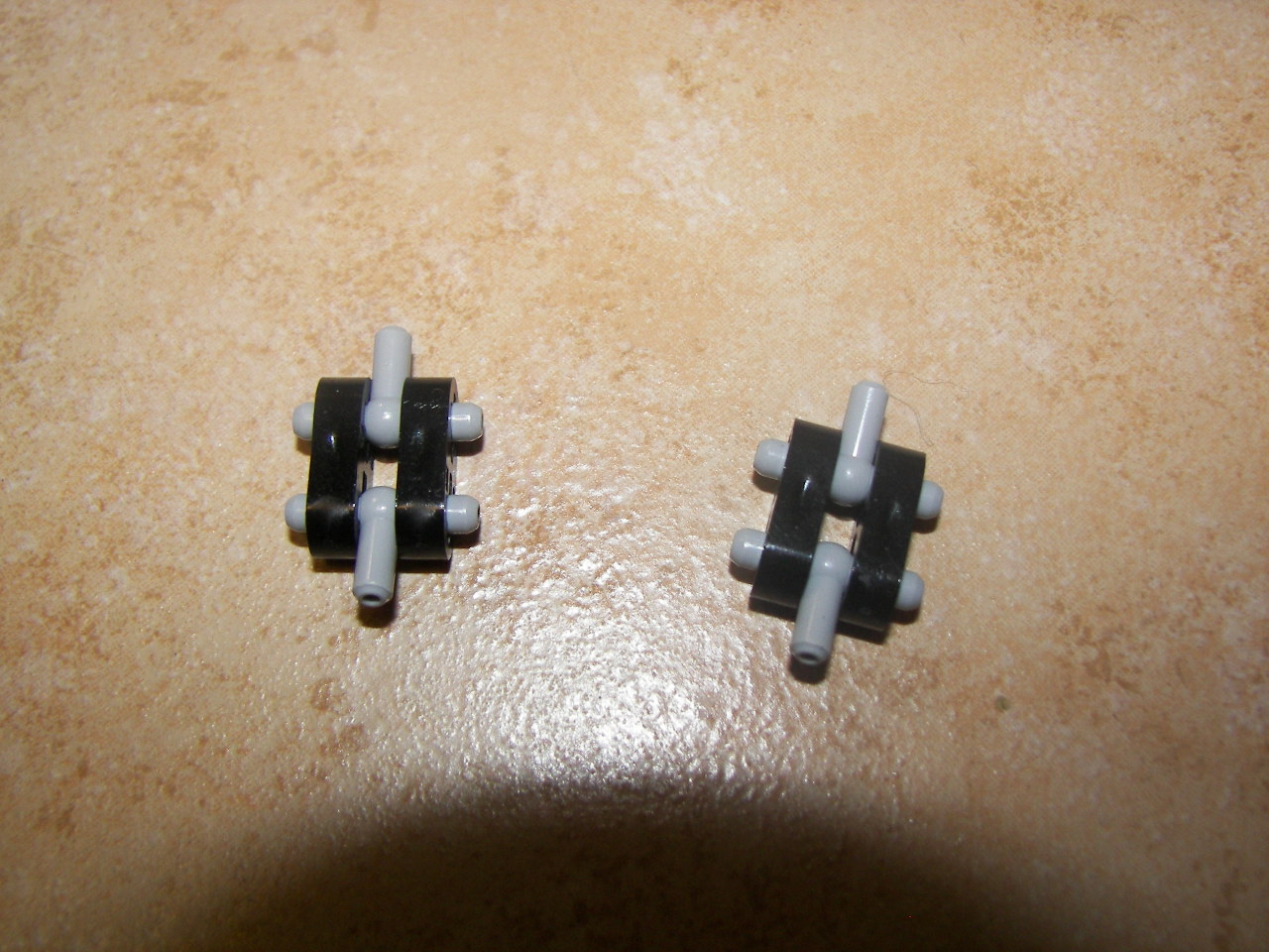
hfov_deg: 51.4
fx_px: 1320
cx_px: 634
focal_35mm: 36
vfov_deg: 39.7
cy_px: 476
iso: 100
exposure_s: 1/30
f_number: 2.8
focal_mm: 6
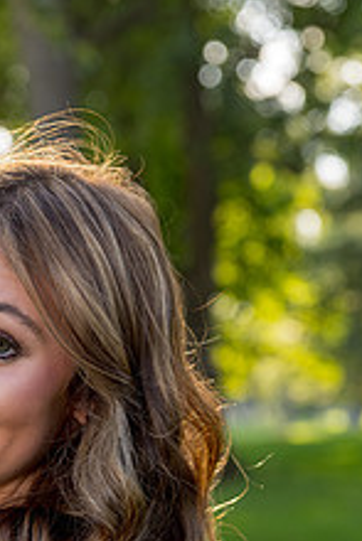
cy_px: 526
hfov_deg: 9.5
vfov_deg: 14.1
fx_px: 2153
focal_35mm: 143
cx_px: 7
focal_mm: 70
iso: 250
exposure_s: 1/160
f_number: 4.5
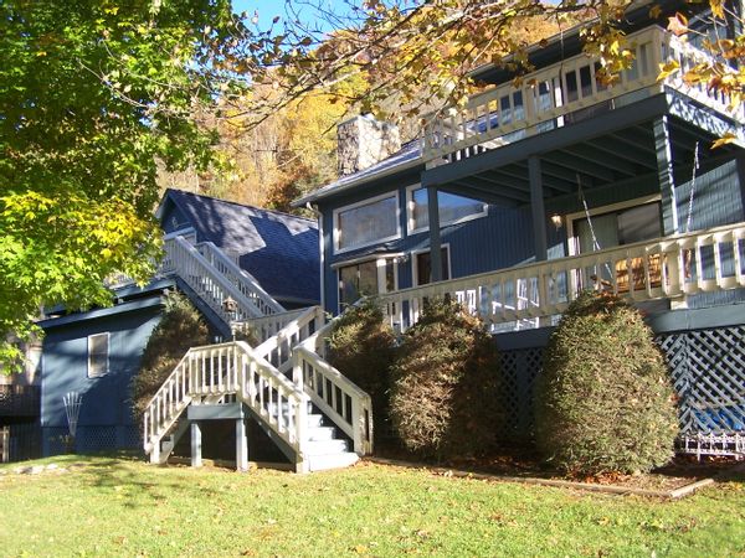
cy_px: 279
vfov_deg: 37.7
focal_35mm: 38
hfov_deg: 49.0
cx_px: 372
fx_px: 818
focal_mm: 6.3
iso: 80
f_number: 2.8
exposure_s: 1/250
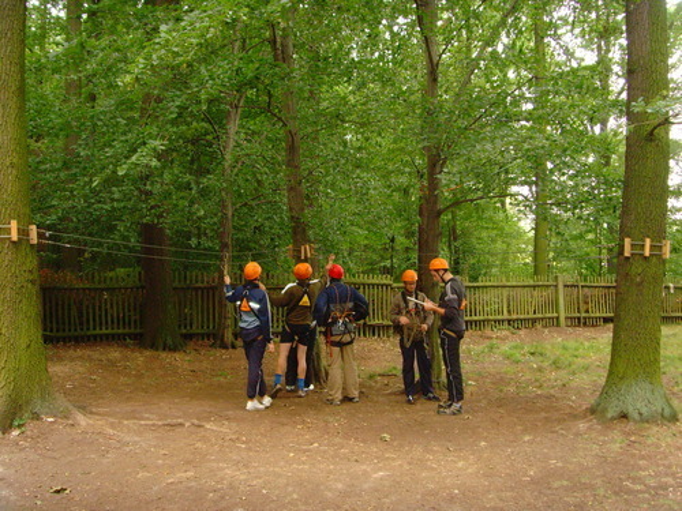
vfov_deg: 36.8
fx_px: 768
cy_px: 256
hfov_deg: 47.9
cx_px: 341
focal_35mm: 39
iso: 400
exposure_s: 1/45
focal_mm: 6.6
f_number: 3.5
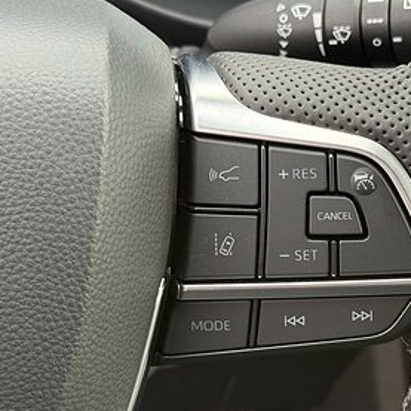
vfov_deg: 20.6
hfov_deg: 20.4
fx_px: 1128
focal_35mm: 84
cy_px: 227
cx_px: 329
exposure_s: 1/78
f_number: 1.78
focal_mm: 6.76
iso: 100
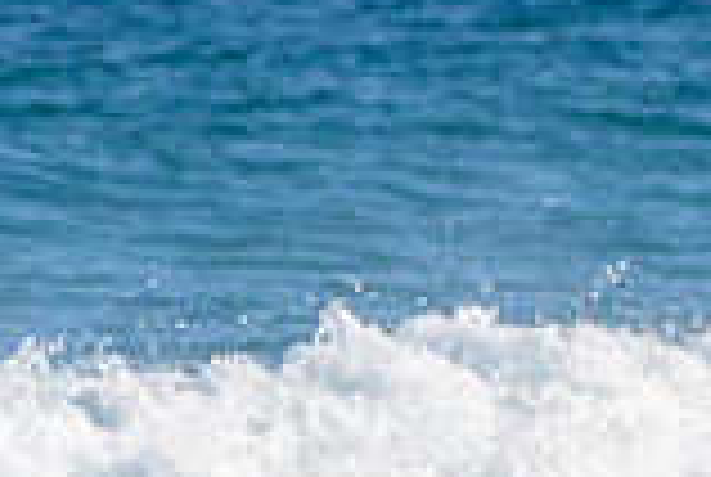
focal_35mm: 2244
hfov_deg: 0.9
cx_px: 948
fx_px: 44402
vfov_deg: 0.6
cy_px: 696
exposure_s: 1/2000
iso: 110
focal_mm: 500
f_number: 5.6
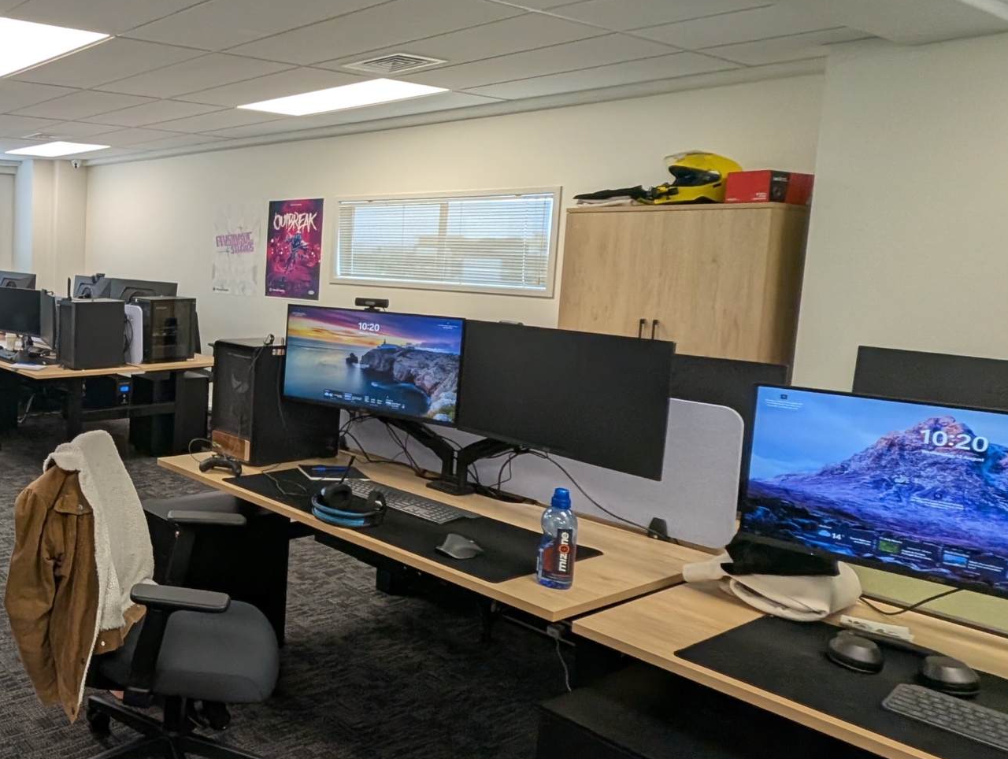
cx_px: 24
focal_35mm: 26
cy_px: 320
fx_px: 758
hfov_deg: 54.2
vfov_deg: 53.0
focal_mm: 1.95
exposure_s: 1/100
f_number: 2.2
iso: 118
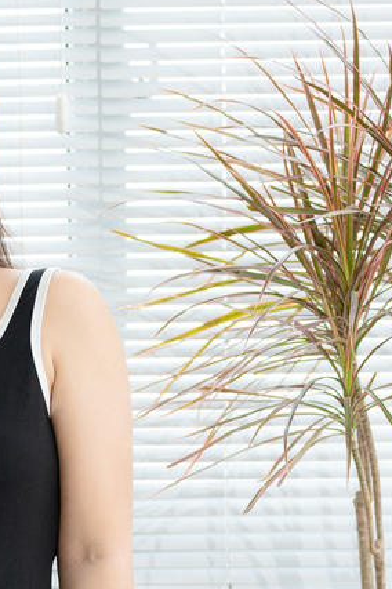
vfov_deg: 11.5
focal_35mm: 176
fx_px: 2879
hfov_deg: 7.7
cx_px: -166
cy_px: 657
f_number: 1.8
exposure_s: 1/160
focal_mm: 50
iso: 125
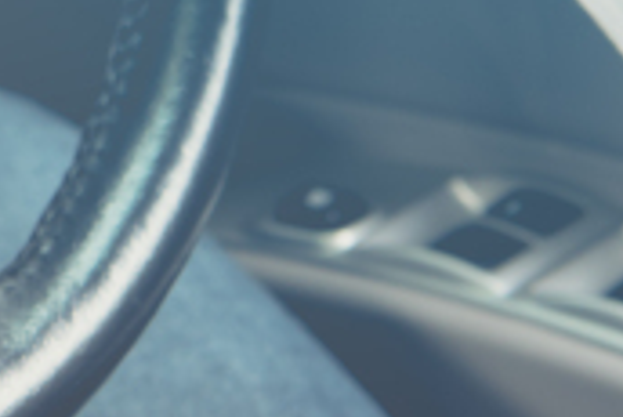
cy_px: -348
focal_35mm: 236
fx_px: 4087
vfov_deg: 5.7
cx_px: -438
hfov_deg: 8.4
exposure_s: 1/40
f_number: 5.6
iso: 200
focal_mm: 48
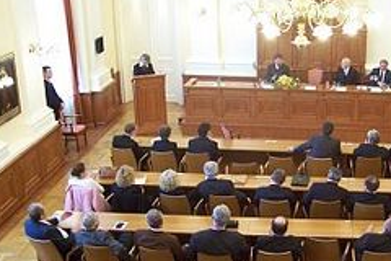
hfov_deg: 33.3
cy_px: 152
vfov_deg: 23.0
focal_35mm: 59
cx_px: 290
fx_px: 641
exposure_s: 1/15
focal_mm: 5.6
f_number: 2.7
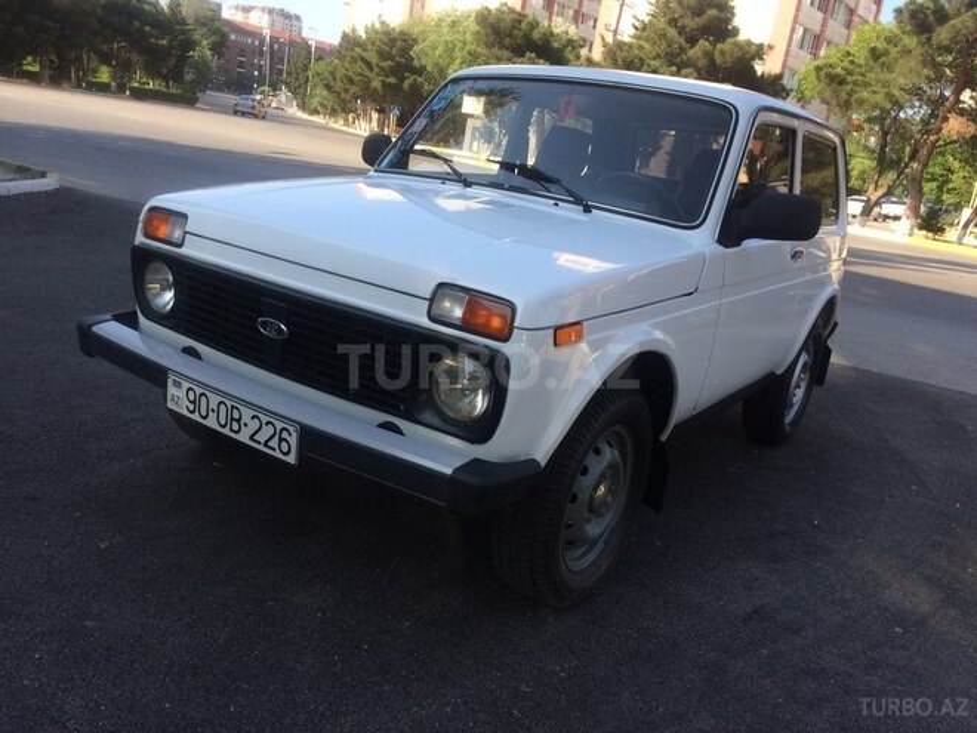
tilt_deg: -16.1
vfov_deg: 48.2
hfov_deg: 61.7
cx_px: 488
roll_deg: -7.8
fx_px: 818
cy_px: 366
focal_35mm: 29
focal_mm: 4.15
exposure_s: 1/695
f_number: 2.2
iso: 32
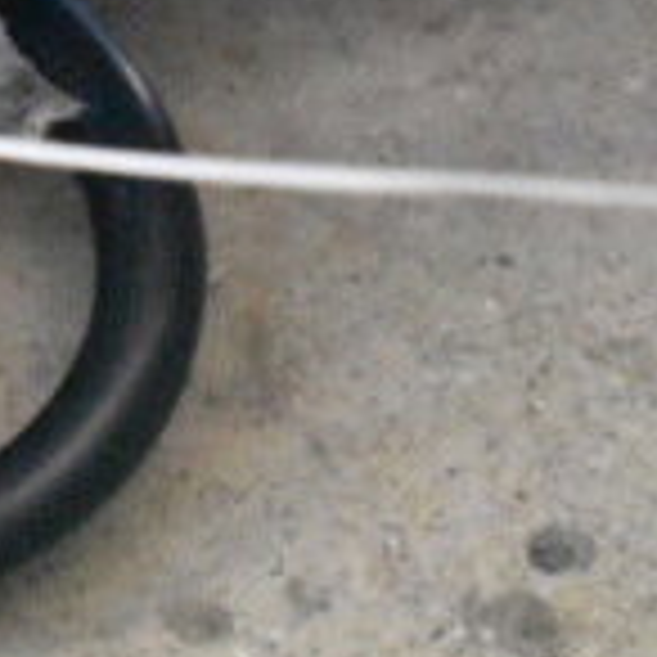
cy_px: 232
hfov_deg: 7.6
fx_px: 4788
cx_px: -626
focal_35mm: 223
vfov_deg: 7.8
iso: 25600
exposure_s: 1/10
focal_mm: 42
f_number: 5
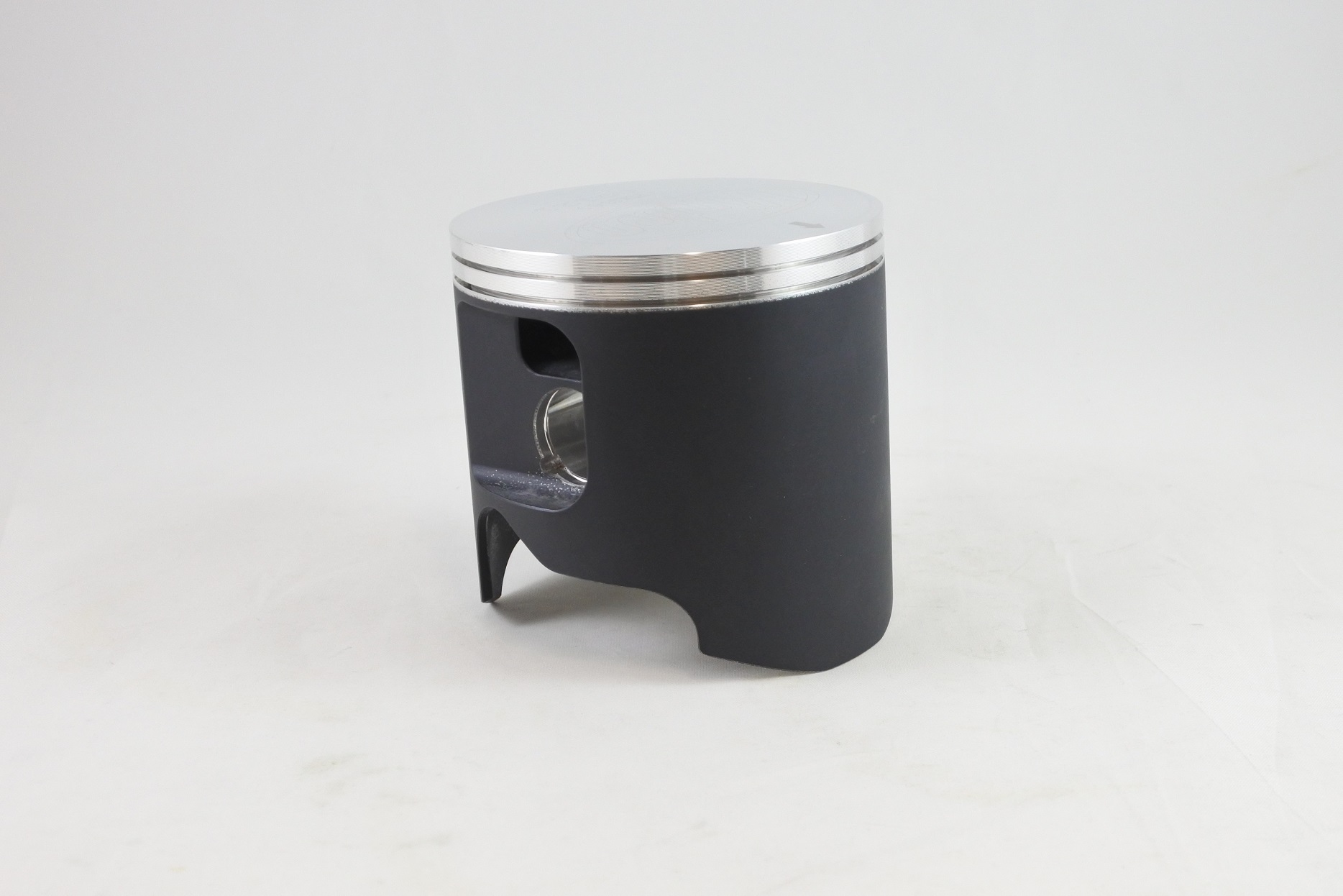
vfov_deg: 31.9
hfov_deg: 46.4
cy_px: 448
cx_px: 672
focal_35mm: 42
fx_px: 1567
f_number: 4.2
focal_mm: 15.7
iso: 560
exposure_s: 1/125
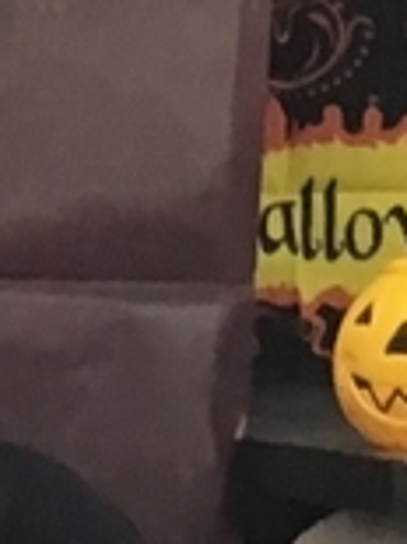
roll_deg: +1.1
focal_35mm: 240
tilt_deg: -5.4
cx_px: -888
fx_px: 3768
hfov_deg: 5.7
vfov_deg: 8.1
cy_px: 730
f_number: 2.4
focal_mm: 3.3
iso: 80
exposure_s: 1/30
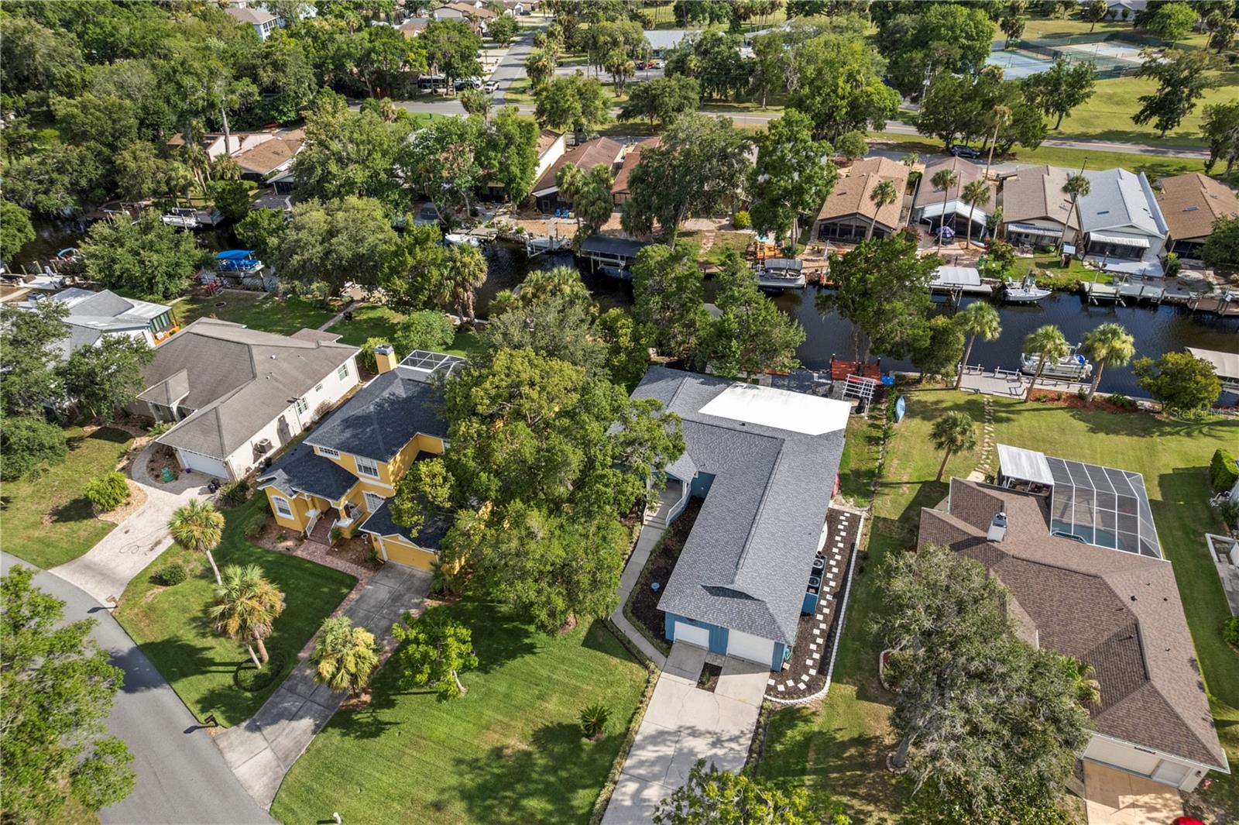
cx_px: 620
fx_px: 757
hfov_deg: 78.6
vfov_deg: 57.2
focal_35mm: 22
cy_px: 412
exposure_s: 1/640
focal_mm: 8.38
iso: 100
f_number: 2.8
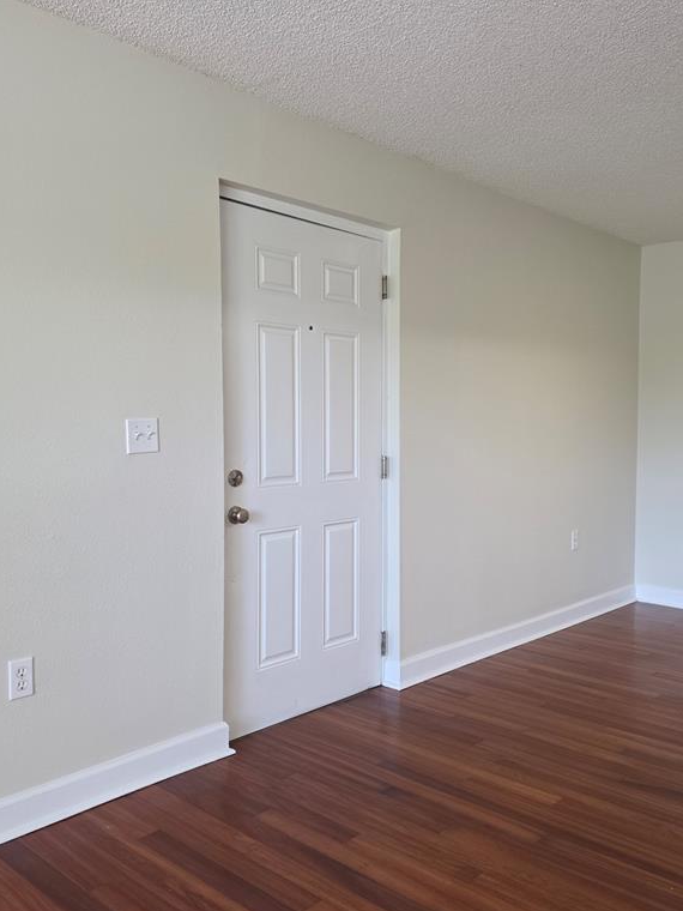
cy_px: 458
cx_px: 377
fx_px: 816
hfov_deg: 45.4
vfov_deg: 58.4
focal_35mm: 31
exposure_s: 1/120
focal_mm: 6.3
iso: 320
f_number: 1.7
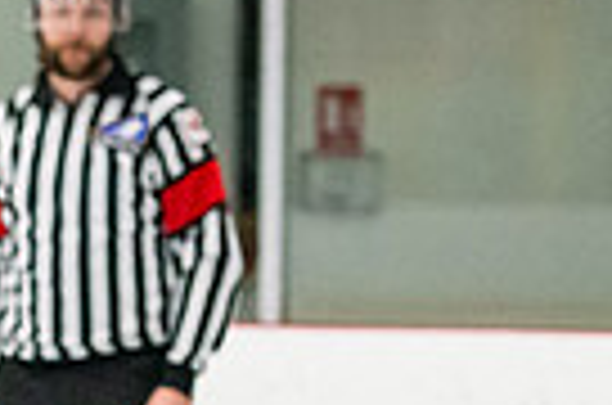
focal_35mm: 573
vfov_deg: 2.4
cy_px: 534
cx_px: -533
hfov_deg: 3.6
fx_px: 9718
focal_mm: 98
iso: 4000
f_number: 2.8
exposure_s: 1/800
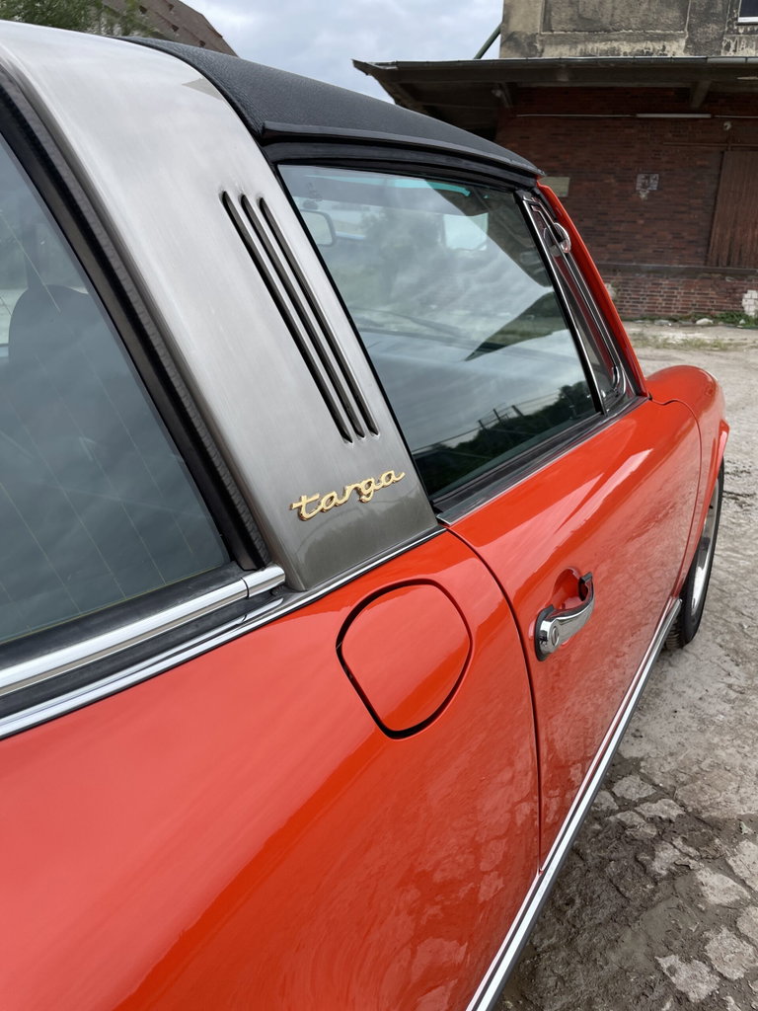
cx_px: 379
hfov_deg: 53.1
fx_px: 759
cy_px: 506
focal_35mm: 26
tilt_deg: -15.3
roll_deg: -2.7
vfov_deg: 67.3
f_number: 1.6
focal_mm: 4.2
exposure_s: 1/1114
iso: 50
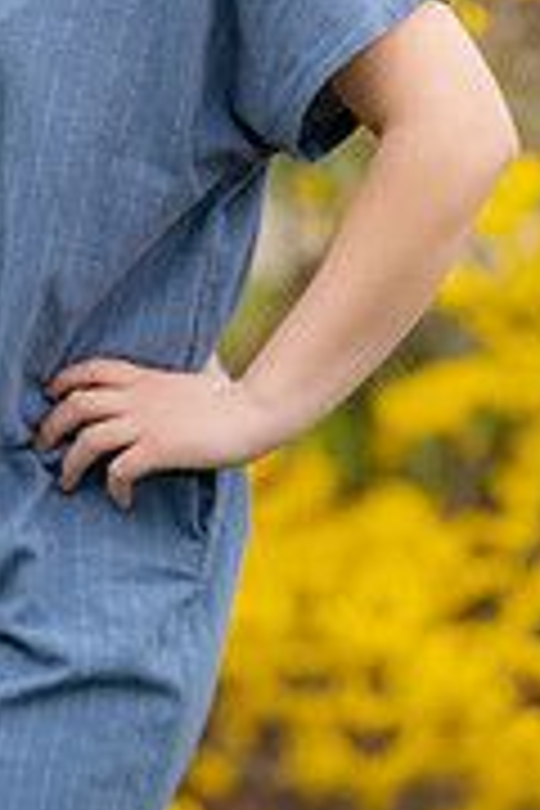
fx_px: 4792
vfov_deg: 9.6
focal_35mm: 213
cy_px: -50
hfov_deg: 6.4
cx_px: 90
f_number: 2
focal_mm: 85
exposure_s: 1/1600
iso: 125
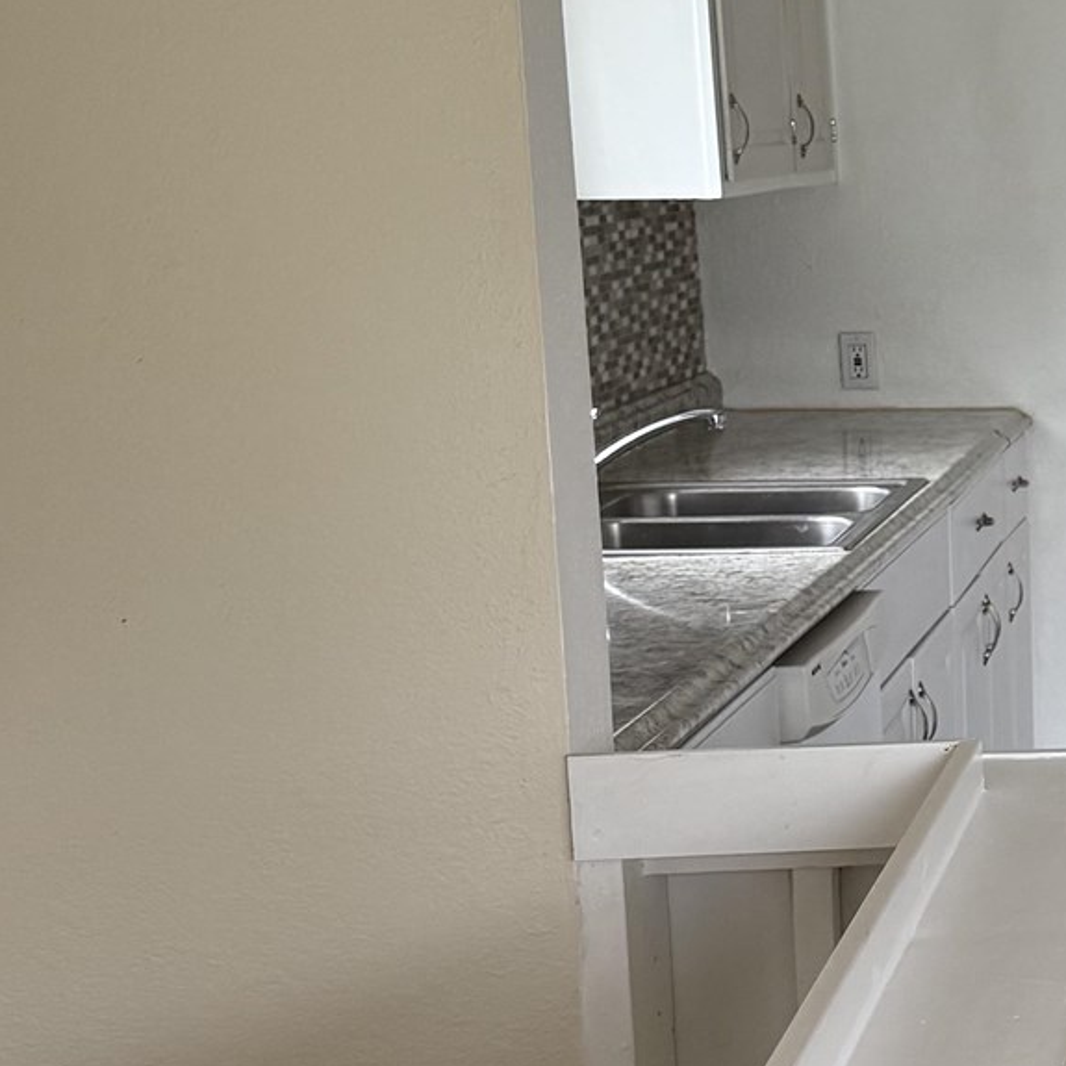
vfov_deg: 20.4
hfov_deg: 18.4
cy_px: 571
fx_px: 2961
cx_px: 1539
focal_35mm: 85
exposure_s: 1/60
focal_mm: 6.76
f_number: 1.78
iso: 200
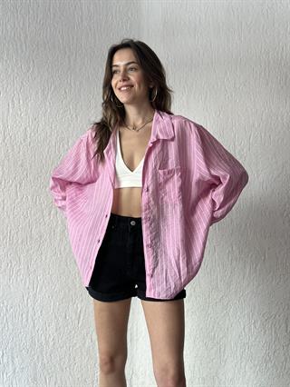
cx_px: 145
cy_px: 194
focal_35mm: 48
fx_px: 536
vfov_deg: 39.6
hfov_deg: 30.3
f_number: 1.78
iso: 100
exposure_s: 1/121
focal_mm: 6.86
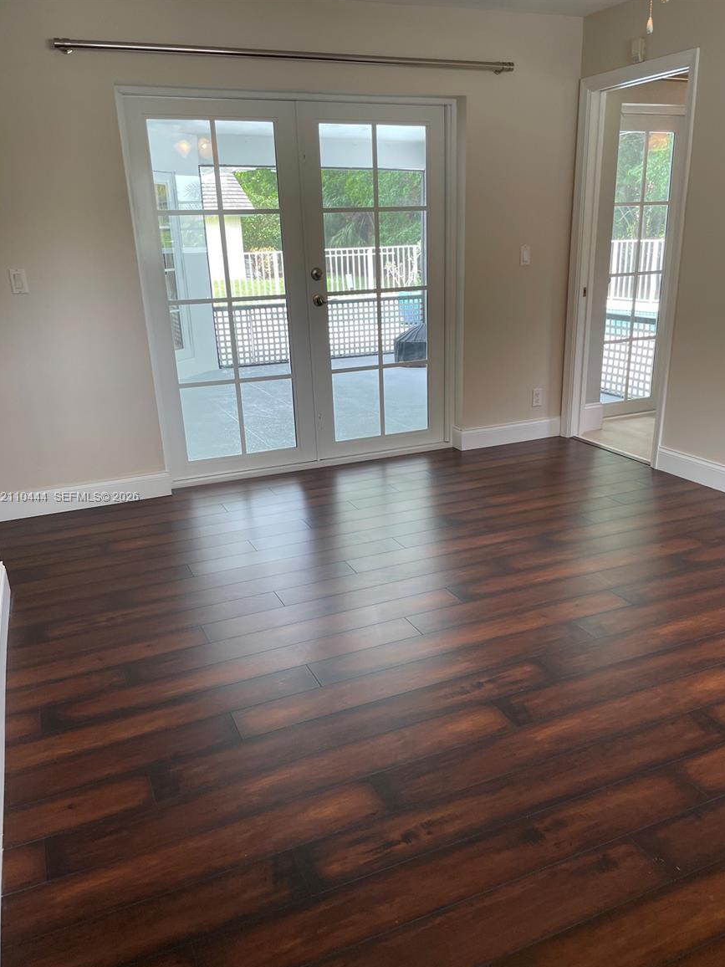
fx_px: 754
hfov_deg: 51.4
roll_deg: +2.1
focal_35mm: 27
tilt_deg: -19.8
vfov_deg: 65.3
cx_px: 360
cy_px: 498
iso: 64
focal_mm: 4.2
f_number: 1.6
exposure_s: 1/120
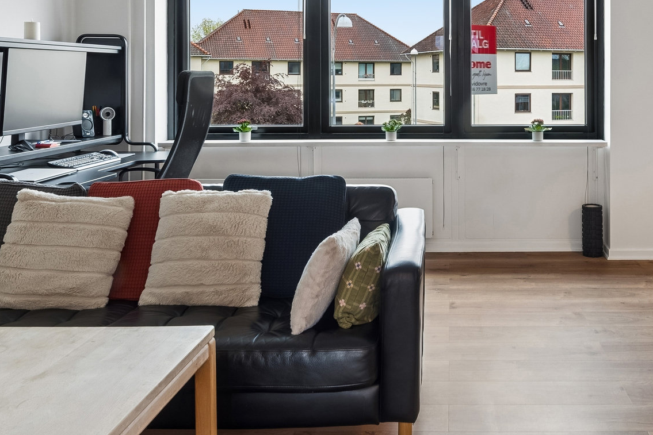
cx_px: 460
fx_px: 671
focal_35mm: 37
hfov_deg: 50.5
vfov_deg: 34.7
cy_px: 81
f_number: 10
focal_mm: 14
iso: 200
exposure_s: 1/3.33
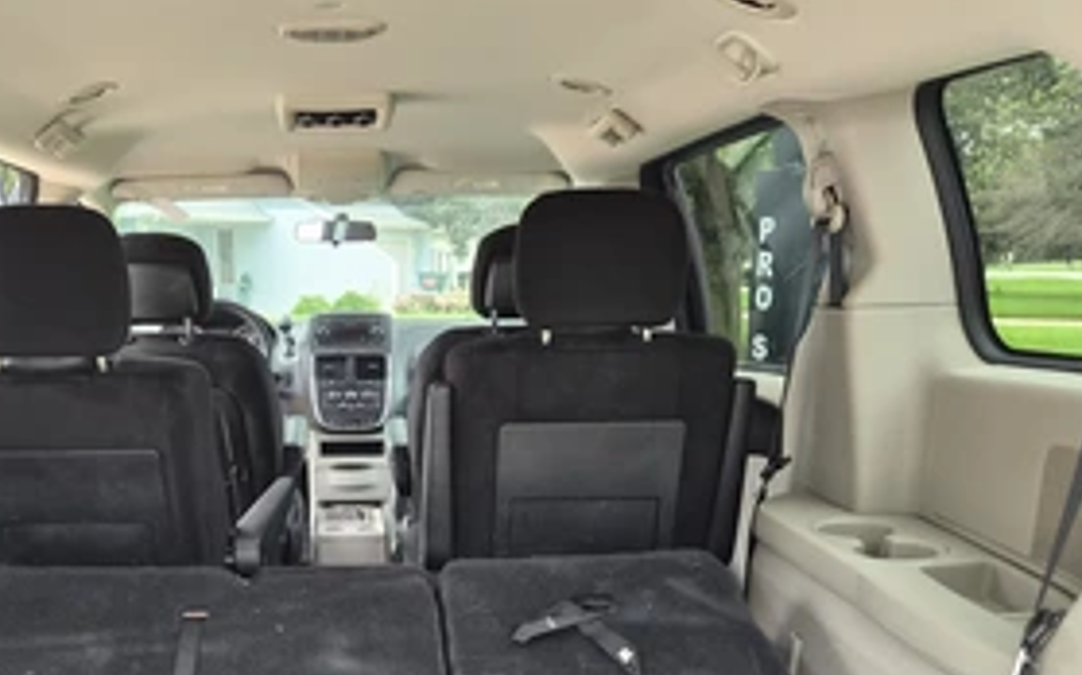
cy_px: 535
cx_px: 345
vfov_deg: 35.1
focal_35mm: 35
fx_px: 1031
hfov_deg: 54.0
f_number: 1.8
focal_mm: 5.4
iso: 200
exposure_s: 1/180
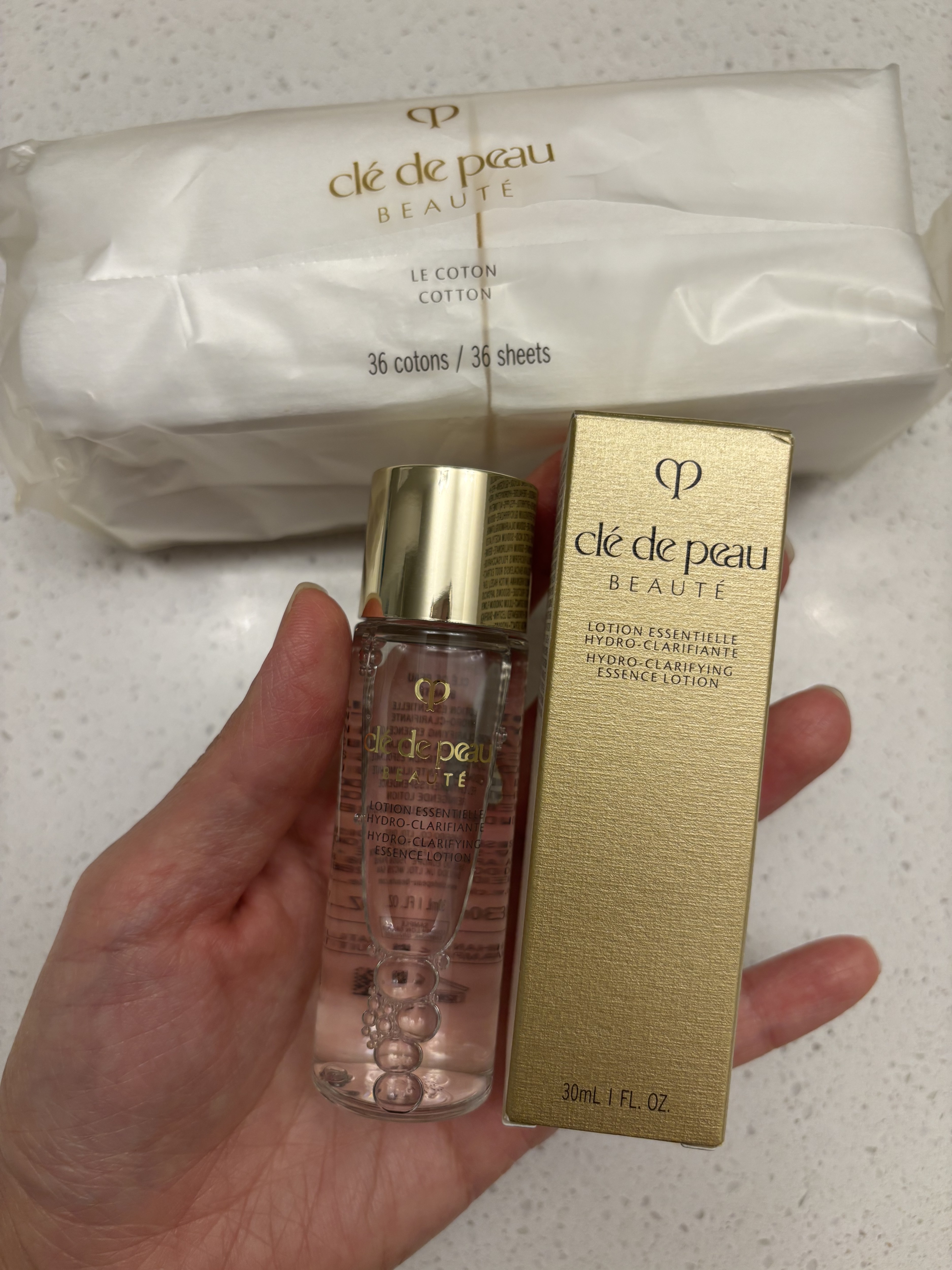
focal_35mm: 26
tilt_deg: -81.8
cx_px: 476
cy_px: 635
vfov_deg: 67.3
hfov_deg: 53.1
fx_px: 953
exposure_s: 1/120
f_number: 1.6
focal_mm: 5.96
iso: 125
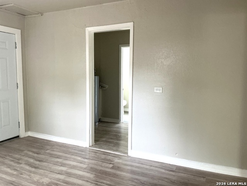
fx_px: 207
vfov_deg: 48.2
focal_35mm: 29
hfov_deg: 61.7
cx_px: 124
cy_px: 93
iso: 80
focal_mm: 3
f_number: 1.8
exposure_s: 1/60
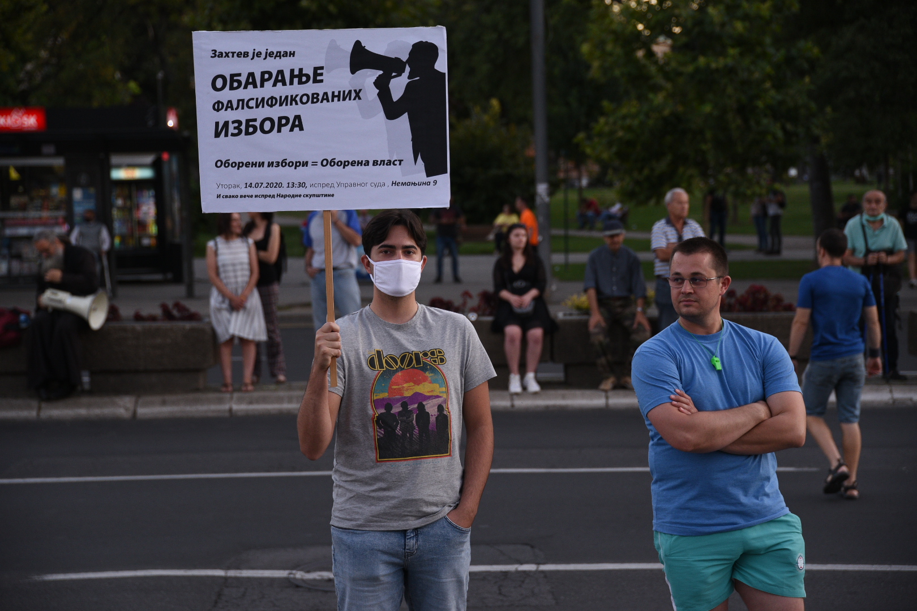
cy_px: 306
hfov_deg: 27.0
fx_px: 1910
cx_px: 458
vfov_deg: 18.2
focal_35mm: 75
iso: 800
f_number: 4
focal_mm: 75
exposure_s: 1/250
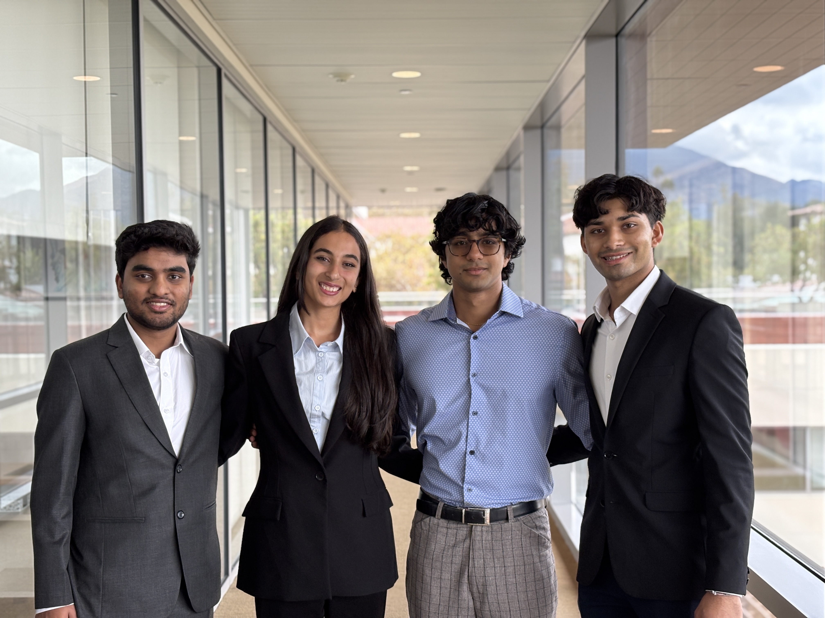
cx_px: 412
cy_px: 309
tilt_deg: -0.8
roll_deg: +0.9
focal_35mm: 52
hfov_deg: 36.8
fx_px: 1239
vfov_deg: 28.0
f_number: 1.6
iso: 64
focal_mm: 5.96
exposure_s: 1/114
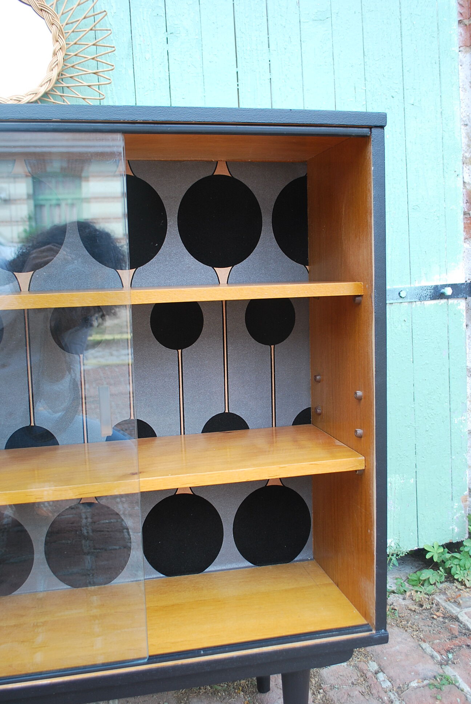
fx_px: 704
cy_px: 352
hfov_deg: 37.0
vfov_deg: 53.1
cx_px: 236
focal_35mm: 36
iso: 200
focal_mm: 24
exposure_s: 1/80
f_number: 4.5
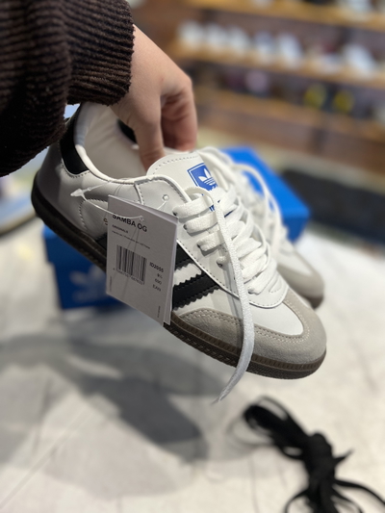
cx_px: 192
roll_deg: -3.2
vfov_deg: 67.3
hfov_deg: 53.1
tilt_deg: -38.4
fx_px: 385
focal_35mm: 26
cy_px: 256
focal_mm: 5.7
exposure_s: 1/50
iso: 80
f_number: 1.5
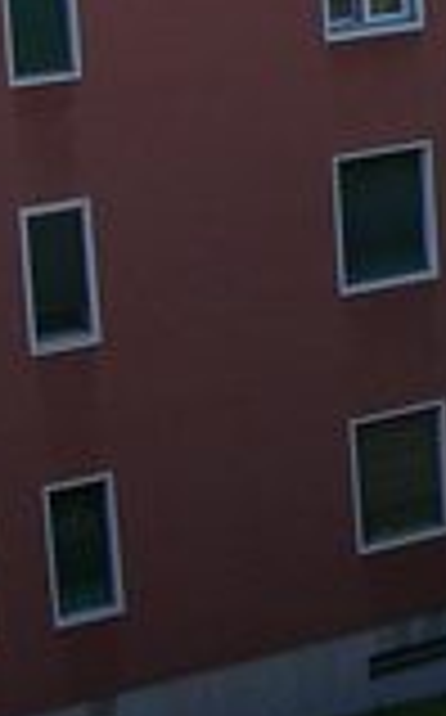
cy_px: -158
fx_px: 2945
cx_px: 1187
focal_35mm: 151
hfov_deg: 7.8
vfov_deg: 13.5
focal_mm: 5.7
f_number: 4.9
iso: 50
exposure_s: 1/186
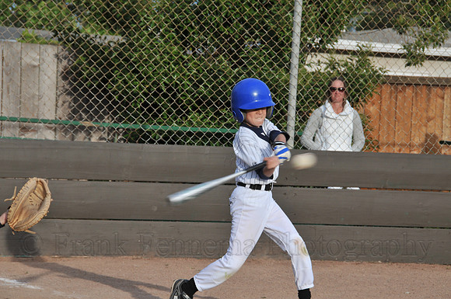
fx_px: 1970
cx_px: 226
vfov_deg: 8.7
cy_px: 150
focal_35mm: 158
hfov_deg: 13.1
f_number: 8
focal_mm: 105
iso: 200
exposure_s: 1/250
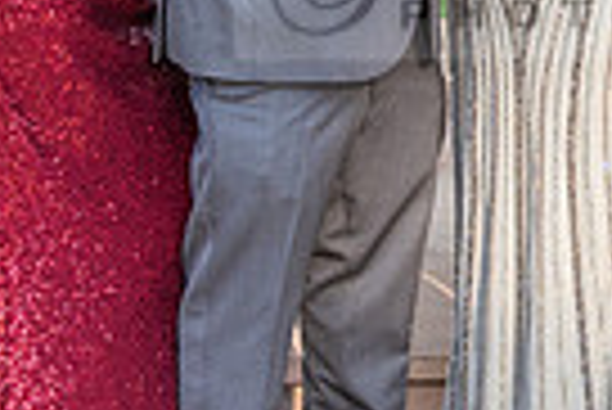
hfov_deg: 12.5
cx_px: 626
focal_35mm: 162
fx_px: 2757
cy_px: -47
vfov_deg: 8.4
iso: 400
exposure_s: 1/200
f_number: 5.6
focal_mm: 38
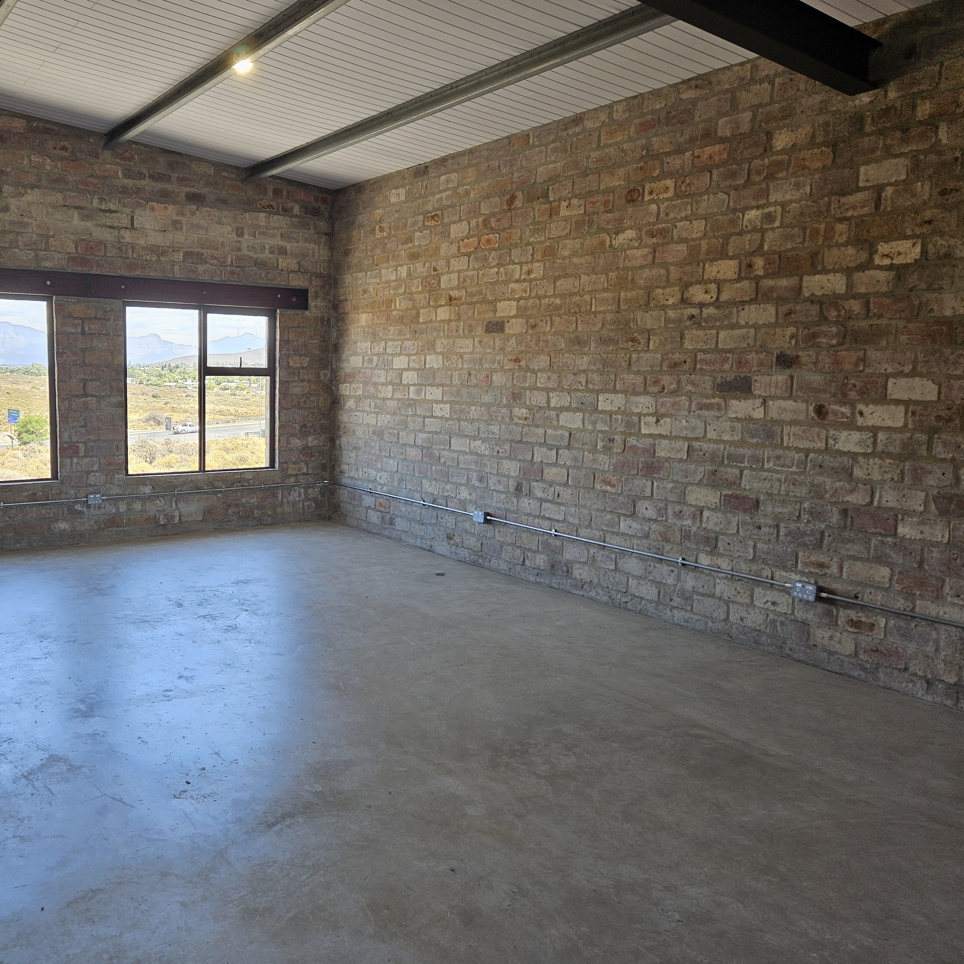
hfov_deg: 55.8
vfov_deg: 57.3
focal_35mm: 28
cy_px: 481
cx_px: 301
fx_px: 882
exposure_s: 1/100
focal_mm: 5.4
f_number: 1.8
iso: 32
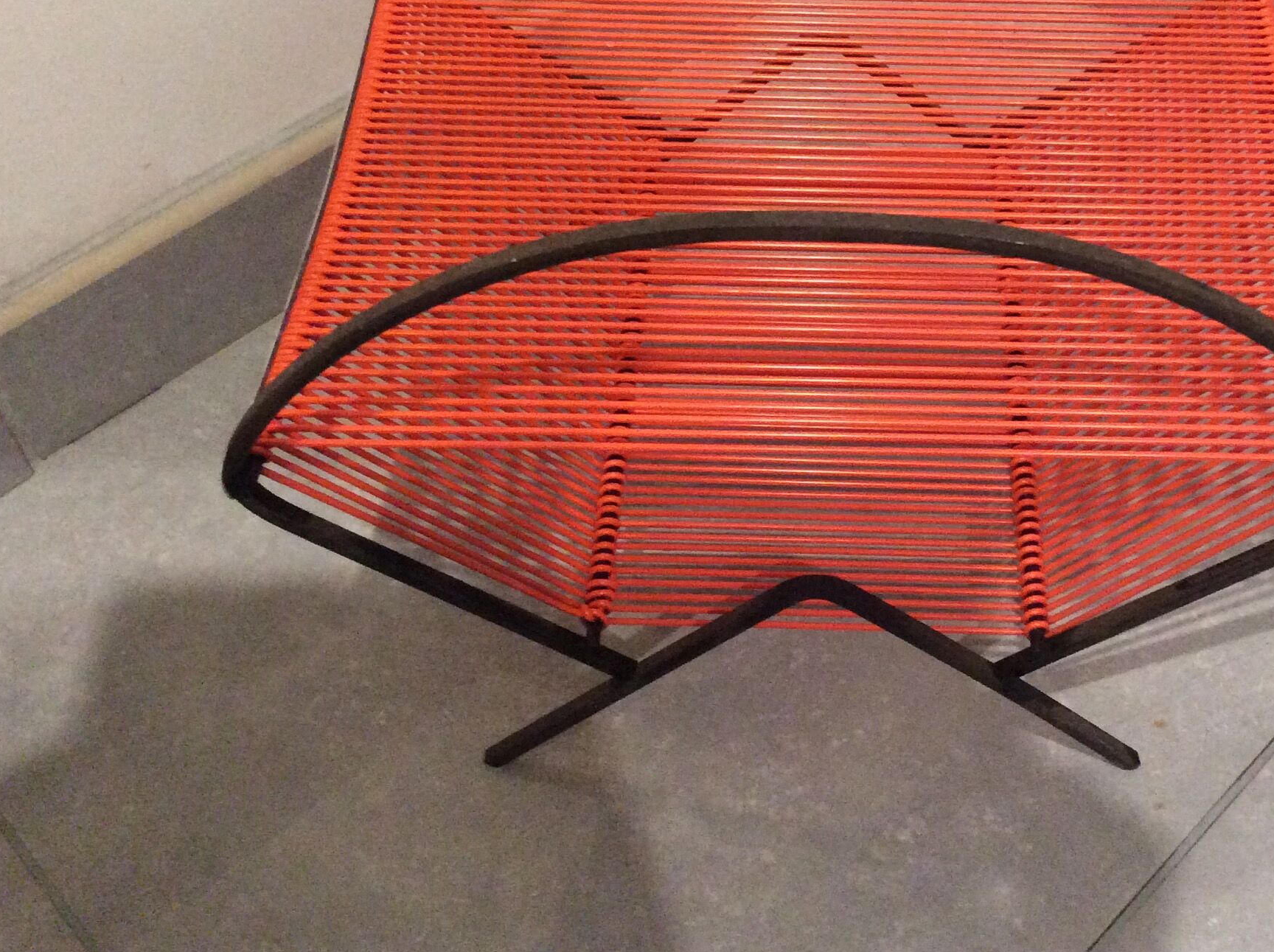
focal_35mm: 48
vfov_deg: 29.8
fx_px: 1764
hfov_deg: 39.2
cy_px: 264
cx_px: 857
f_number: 2.4
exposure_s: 1/25
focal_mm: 3.3
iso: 320
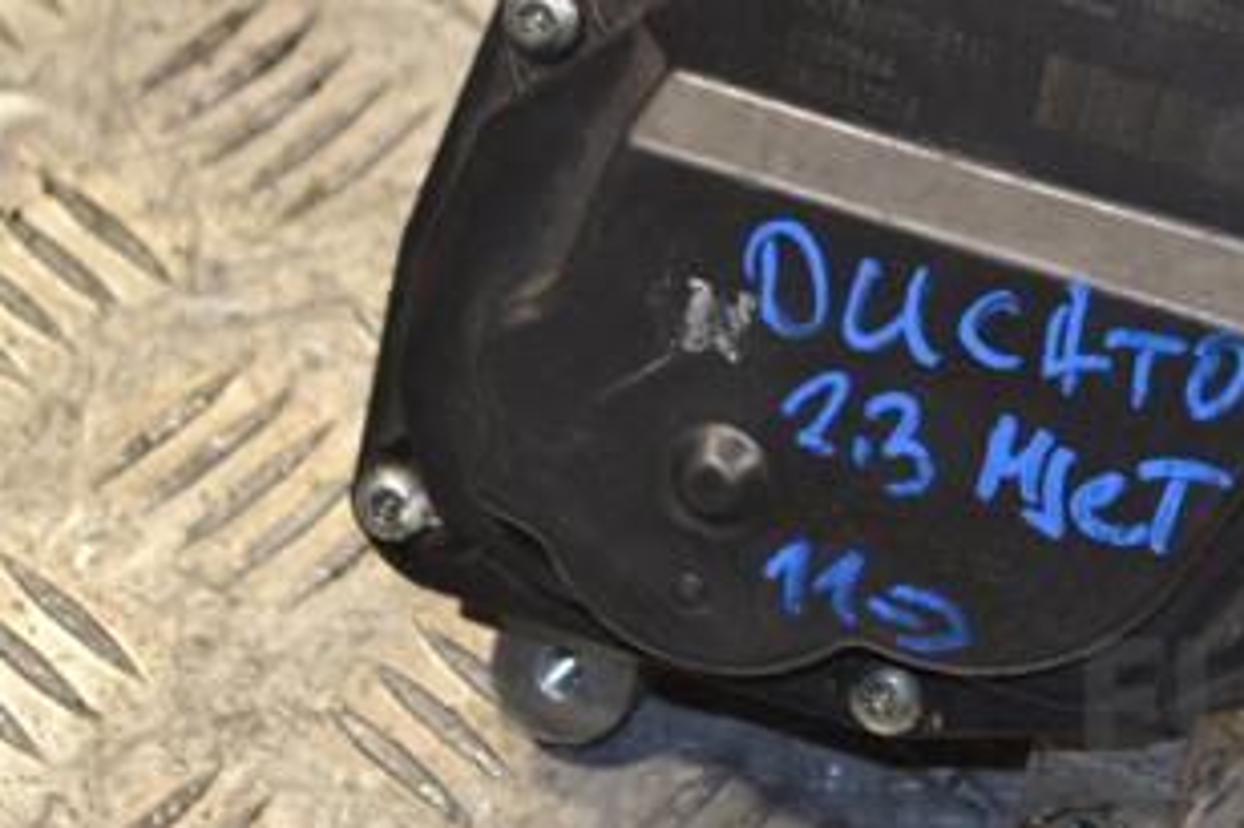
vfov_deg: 8.5
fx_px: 5559
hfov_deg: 12.7
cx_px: 1010
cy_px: 162
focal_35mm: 161
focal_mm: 55
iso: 450
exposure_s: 1/60
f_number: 5.6
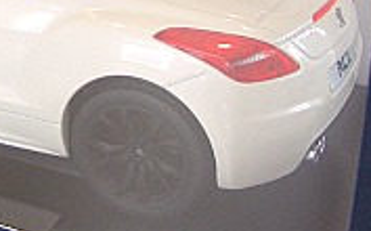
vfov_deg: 15.3
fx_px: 848
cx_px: 42
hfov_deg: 24.0
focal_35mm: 84
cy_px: 23
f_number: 2.6
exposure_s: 1/100
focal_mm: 5.8
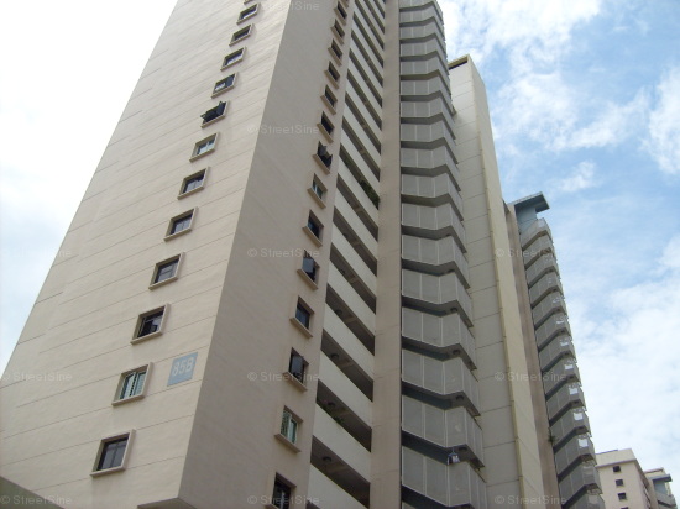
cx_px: 340
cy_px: 254
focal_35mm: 35
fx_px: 687
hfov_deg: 52.6
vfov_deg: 40.7
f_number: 7.1
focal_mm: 5.8
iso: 80
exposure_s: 1/350
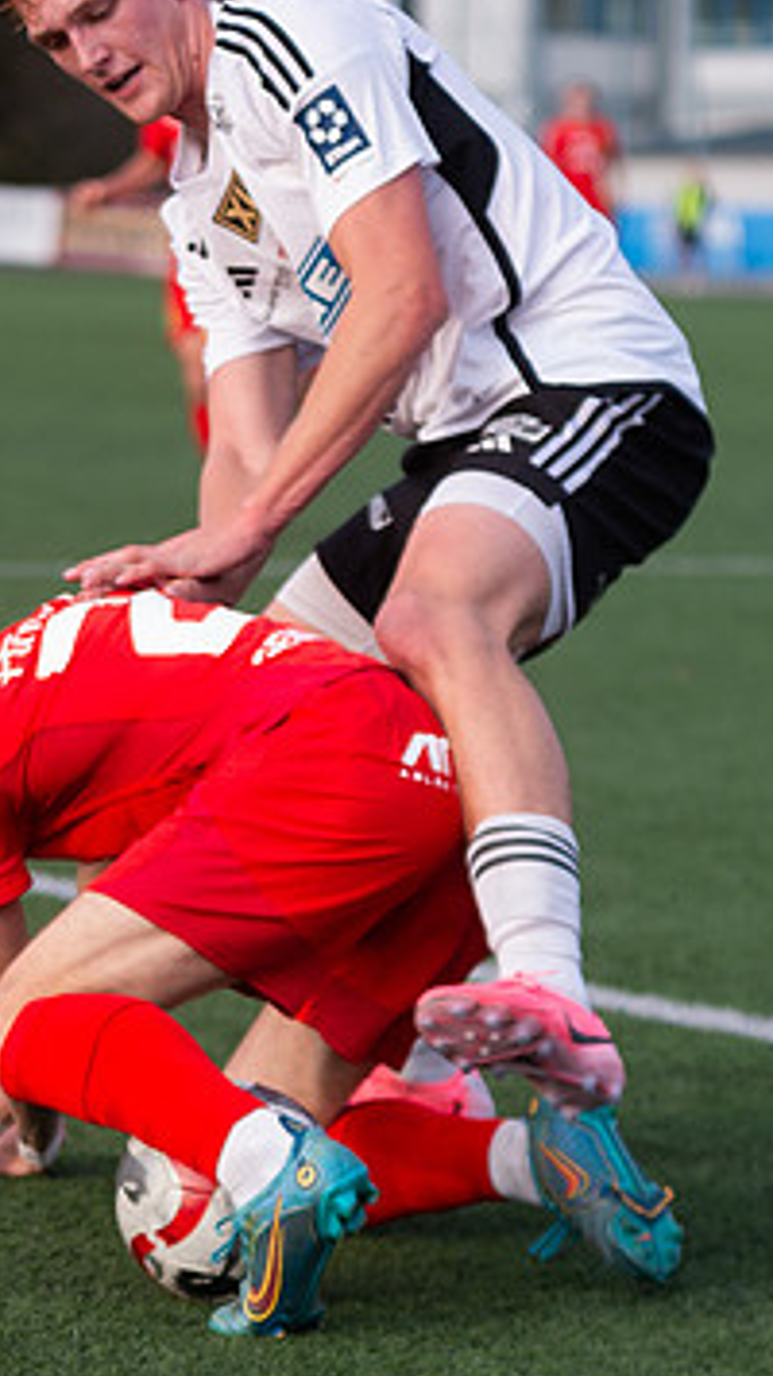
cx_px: 51
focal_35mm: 218
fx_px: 7951
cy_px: 981
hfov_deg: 5.6
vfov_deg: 9.9
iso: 500
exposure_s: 1/1250
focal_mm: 82
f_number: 3.2
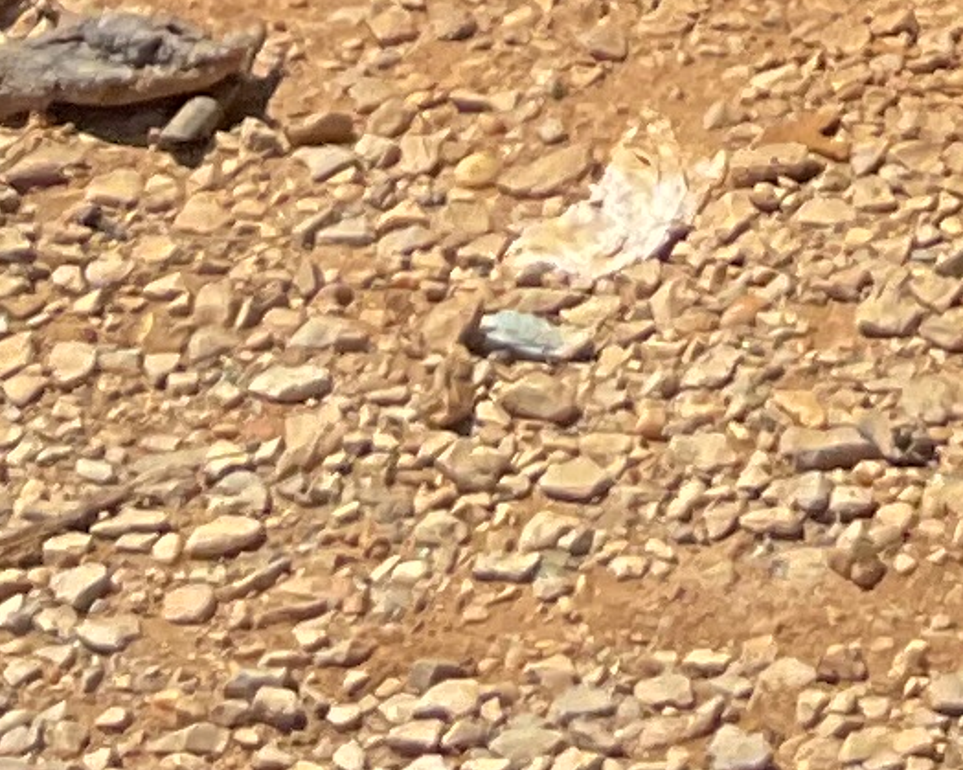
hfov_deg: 8.2
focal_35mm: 218
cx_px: 2194
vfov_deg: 6.4
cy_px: -1682
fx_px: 6212
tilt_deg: -11.9
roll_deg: +1.1
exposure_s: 1/929
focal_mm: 3
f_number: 1.8
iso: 16
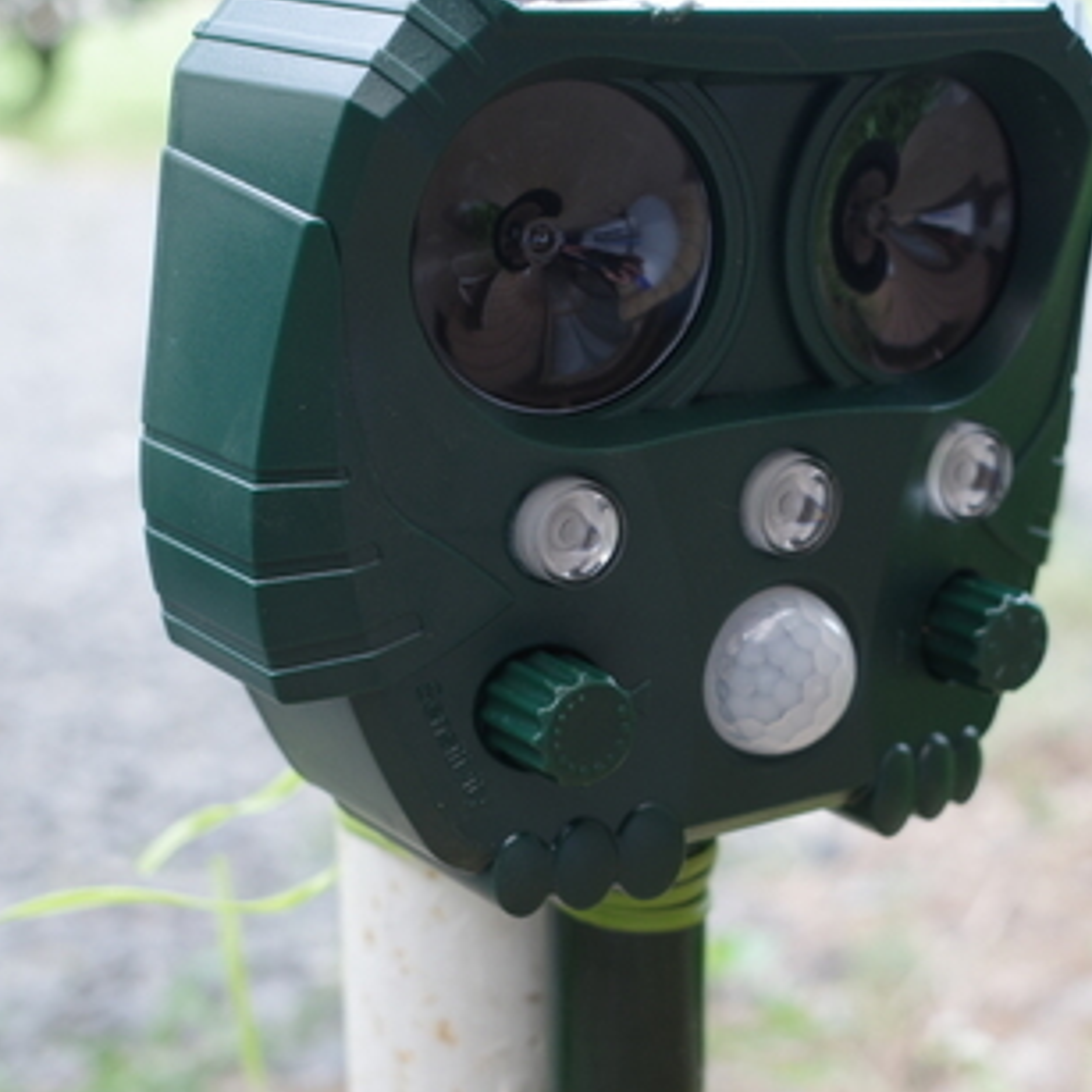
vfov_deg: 27.7
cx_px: 743
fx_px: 2213
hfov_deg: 27.5
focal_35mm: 62
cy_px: 610
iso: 200
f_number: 2.8
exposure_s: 1/100
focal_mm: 18.3
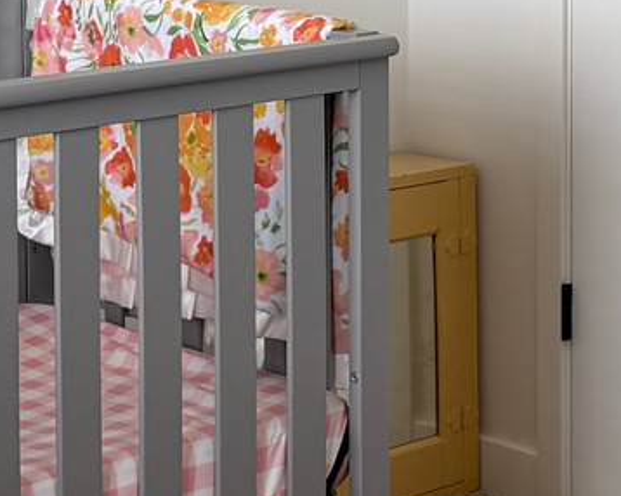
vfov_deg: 11.4
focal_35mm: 134
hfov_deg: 14.4
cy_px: -38
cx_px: 382
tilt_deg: -5.3
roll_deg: +0.7
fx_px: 2461
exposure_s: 1/120
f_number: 1.78
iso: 64
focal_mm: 6.76
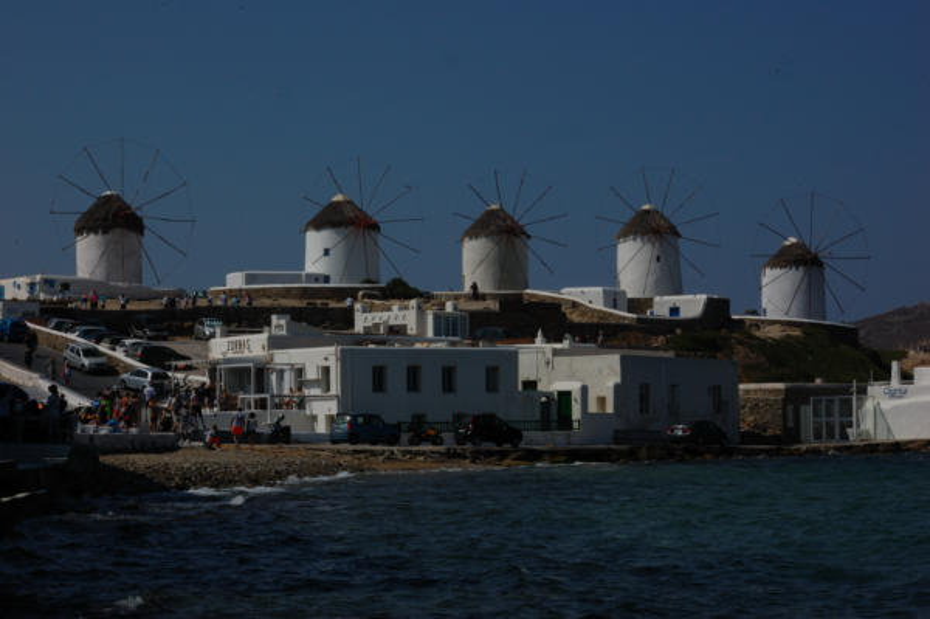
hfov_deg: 24.6
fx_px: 2129
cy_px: 310
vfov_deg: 16.5
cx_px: 465
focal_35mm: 82
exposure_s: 1/200
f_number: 22
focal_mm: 55
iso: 200
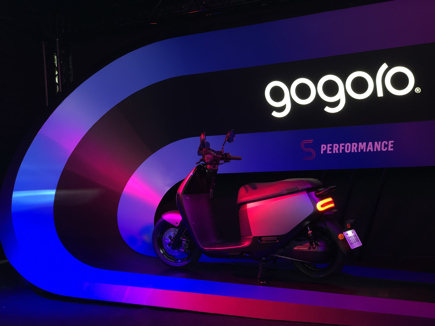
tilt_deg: -1.4
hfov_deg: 36.8
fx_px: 653
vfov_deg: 28.0
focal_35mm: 52
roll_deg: +4.4
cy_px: 163
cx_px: 218
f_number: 2.4
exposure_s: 1/40
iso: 125
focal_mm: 6
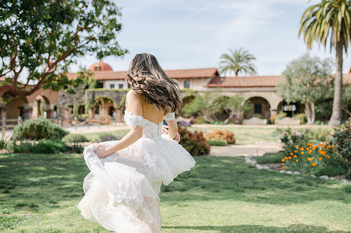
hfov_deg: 50.4
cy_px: 106
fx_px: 373
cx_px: 176
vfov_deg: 34.8
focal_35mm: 38
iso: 100
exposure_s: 1/4000
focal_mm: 35
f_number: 2
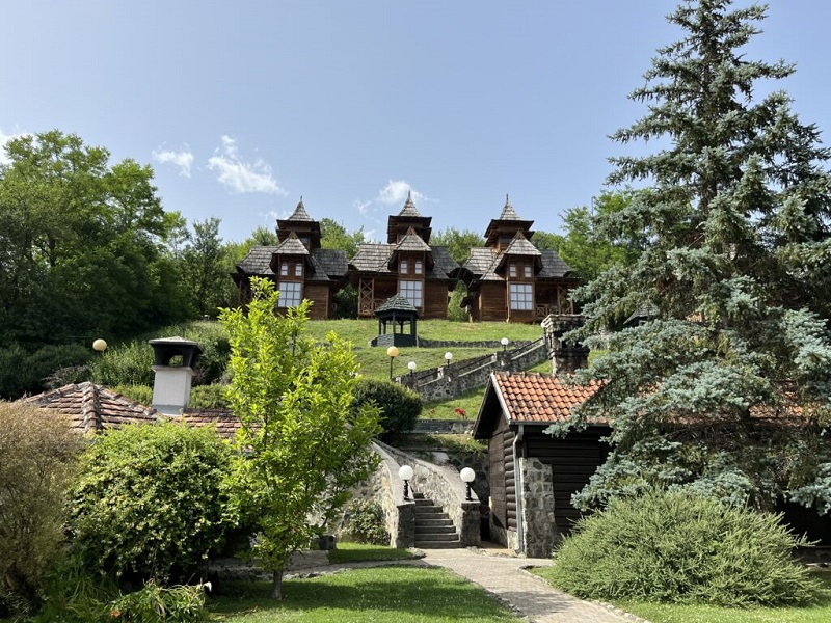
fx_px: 624
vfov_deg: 53.1
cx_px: 416
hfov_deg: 67.3
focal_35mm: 26
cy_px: 312
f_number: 1.6
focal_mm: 5.1
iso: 50
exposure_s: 1/2571
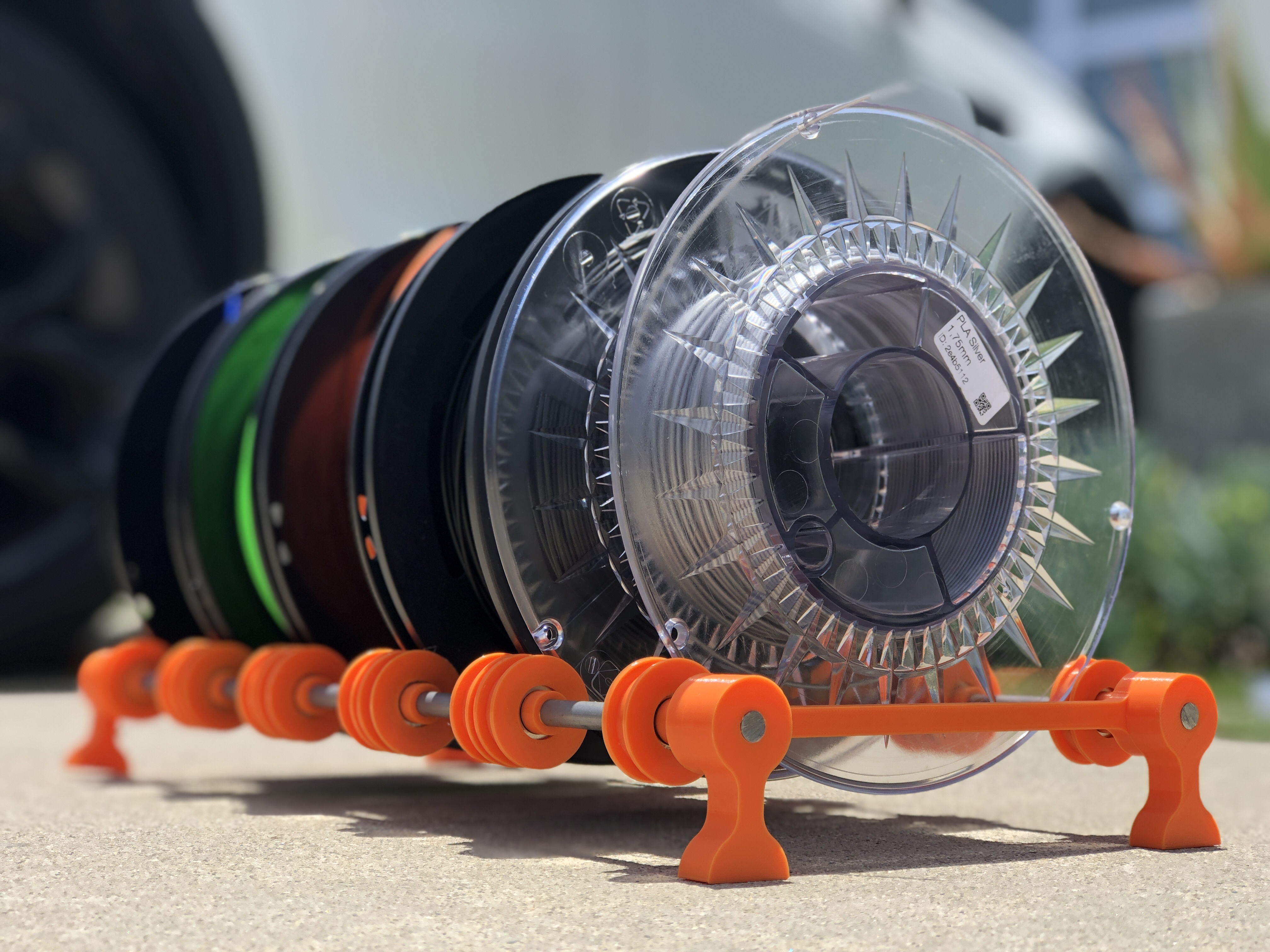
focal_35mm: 57
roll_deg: -1.4
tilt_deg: +4.1
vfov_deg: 25.7
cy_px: 476
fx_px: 2091
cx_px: 635
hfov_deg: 33.8
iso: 20
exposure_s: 1/353
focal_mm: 6.6
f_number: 2.8
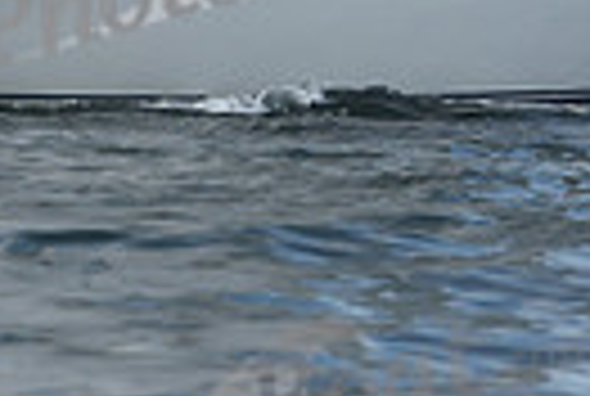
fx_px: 14504
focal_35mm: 883
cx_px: -261
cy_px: -218
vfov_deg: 1.6
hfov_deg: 2.3
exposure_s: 1/1000
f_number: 7.1
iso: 320
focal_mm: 200
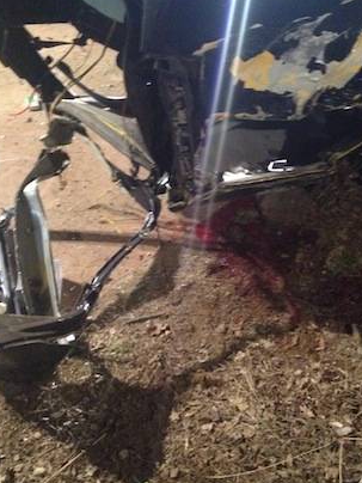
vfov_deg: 36.8
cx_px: 191
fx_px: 725
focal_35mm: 52
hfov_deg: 28.0
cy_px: 220
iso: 800
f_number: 2.4
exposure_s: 1/15
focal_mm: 4.28
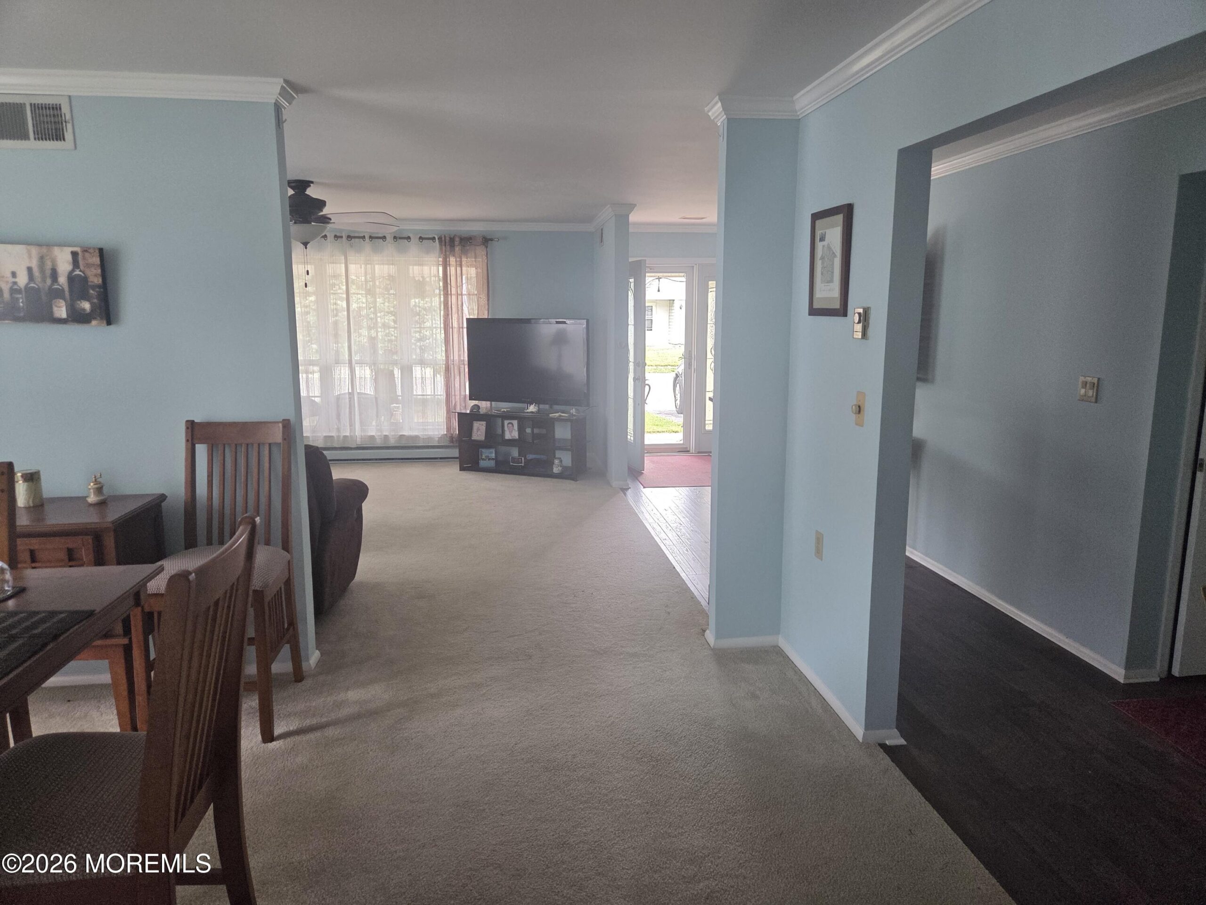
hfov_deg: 73.9
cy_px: 452
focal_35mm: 23
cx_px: 603
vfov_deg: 58.9
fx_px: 801
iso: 200
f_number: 1.8
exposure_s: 1/180
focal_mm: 5.4
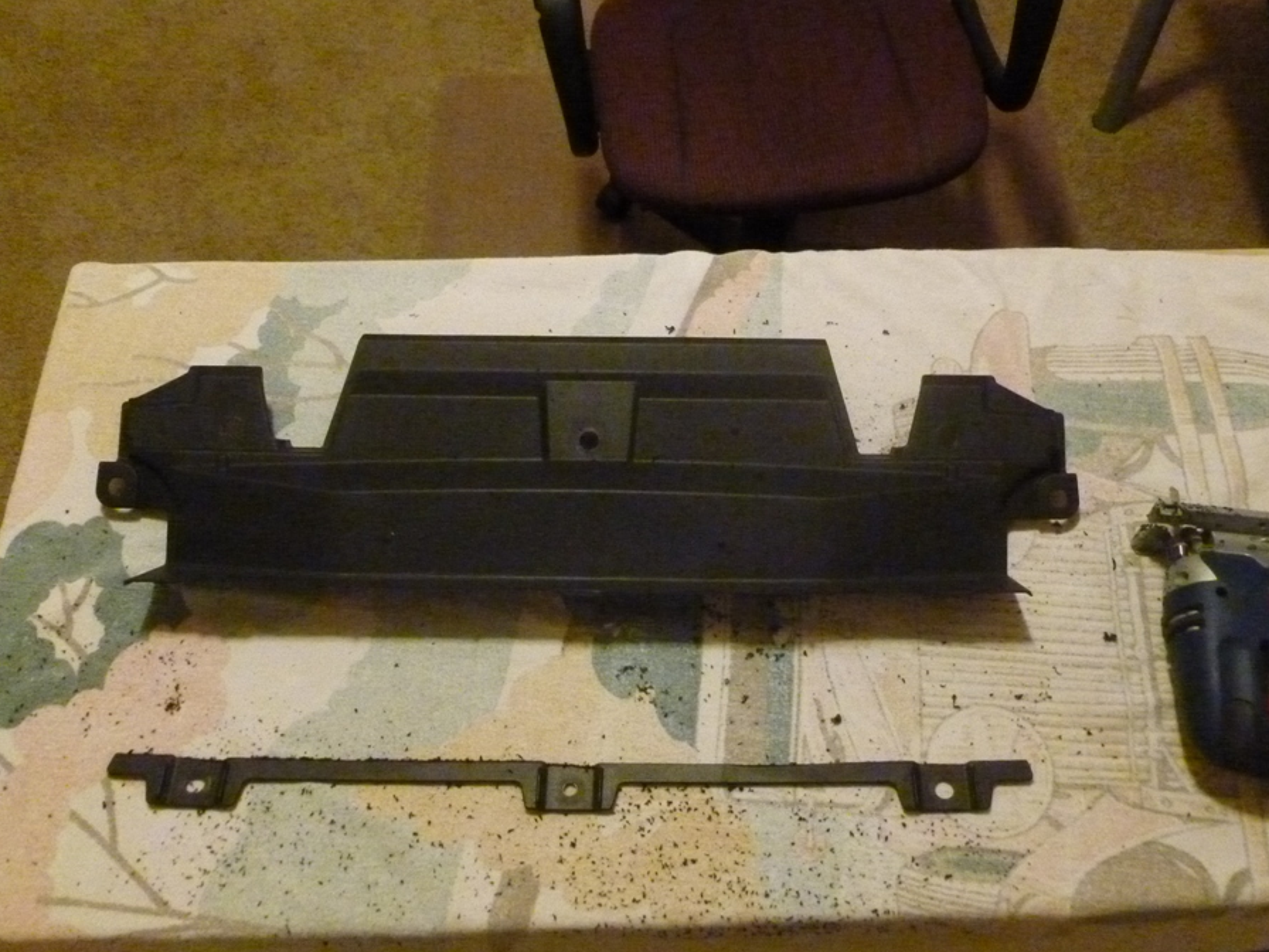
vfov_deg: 44.2
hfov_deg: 56.7
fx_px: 1173
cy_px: 462
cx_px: 705
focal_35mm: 32
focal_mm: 5
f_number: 3.3
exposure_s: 1/15
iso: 1600
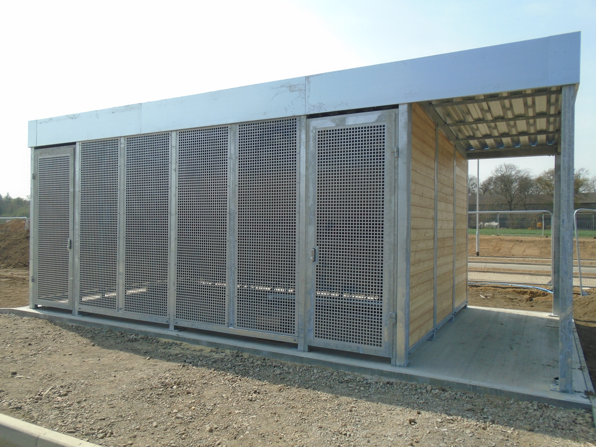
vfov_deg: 53.1
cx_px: 298
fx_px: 448
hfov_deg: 67.3
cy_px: 224
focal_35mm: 26
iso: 100
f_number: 8
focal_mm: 4.6
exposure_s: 1/160
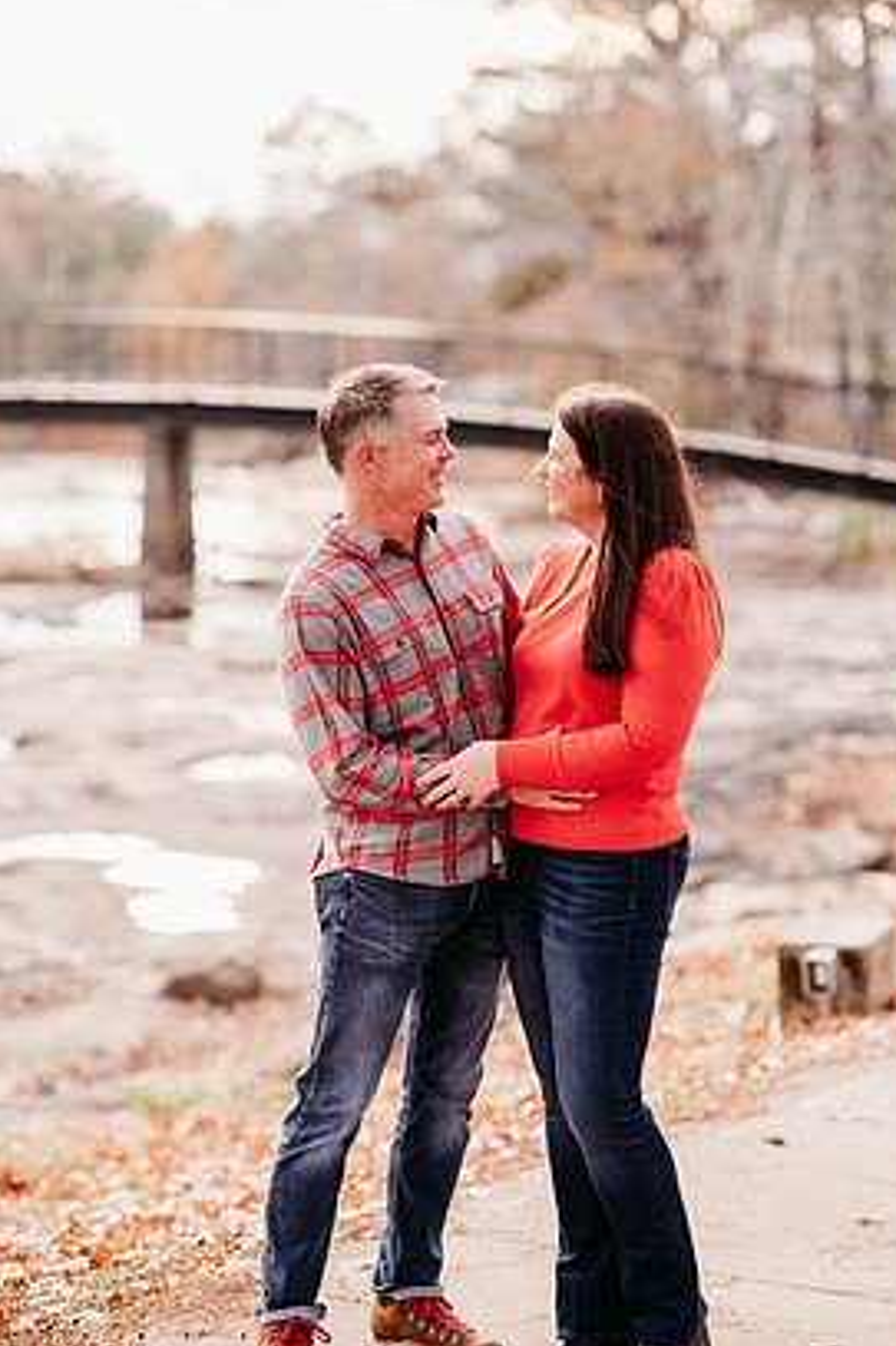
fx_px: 3512
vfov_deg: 21.7
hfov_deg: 14.5
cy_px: 675
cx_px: 486
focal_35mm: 94
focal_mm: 85
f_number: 2.2
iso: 320
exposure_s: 1/400
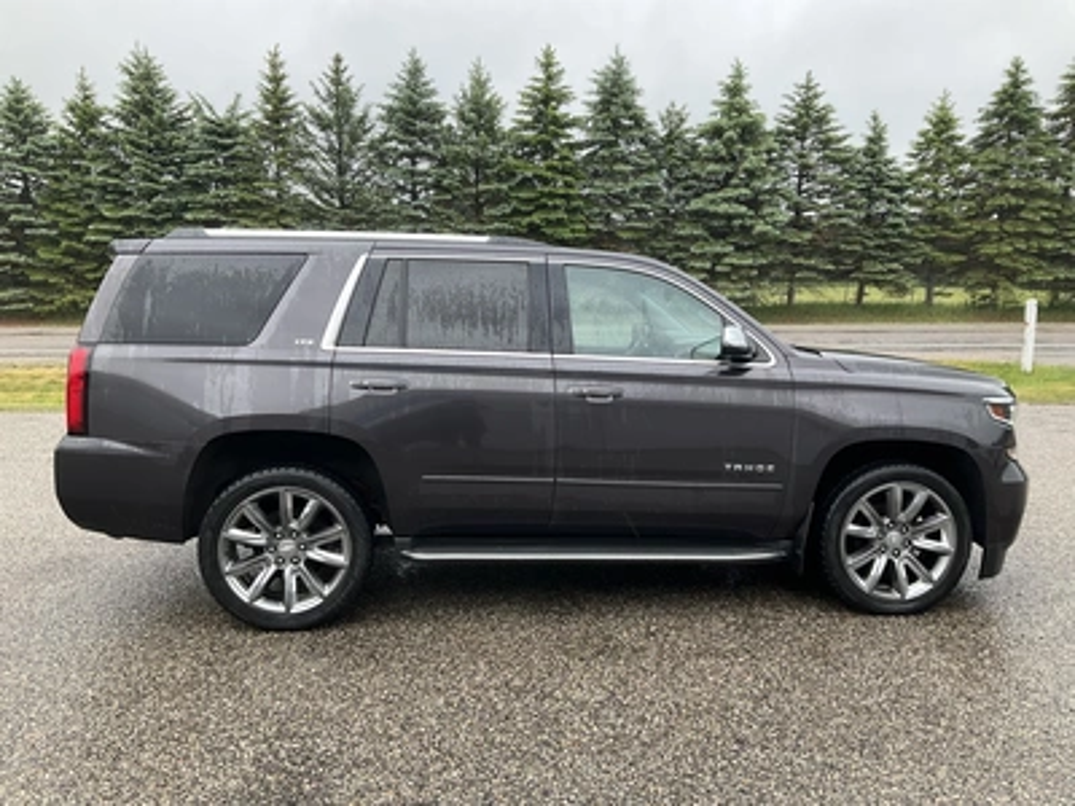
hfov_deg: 61.7
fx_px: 901
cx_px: 538
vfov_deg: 48.2
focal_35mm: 29
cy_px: 403
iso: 20
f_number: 1.8
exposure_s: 1/216
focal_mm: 3
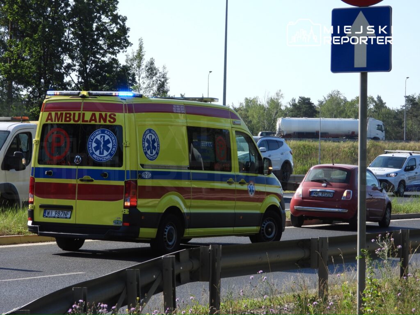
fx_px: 1638
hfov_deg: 14.6
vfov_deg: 11.0
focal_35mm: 135
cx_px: 210
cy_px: 158
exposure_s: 1/640
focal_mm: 24.3
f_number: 4
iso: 100
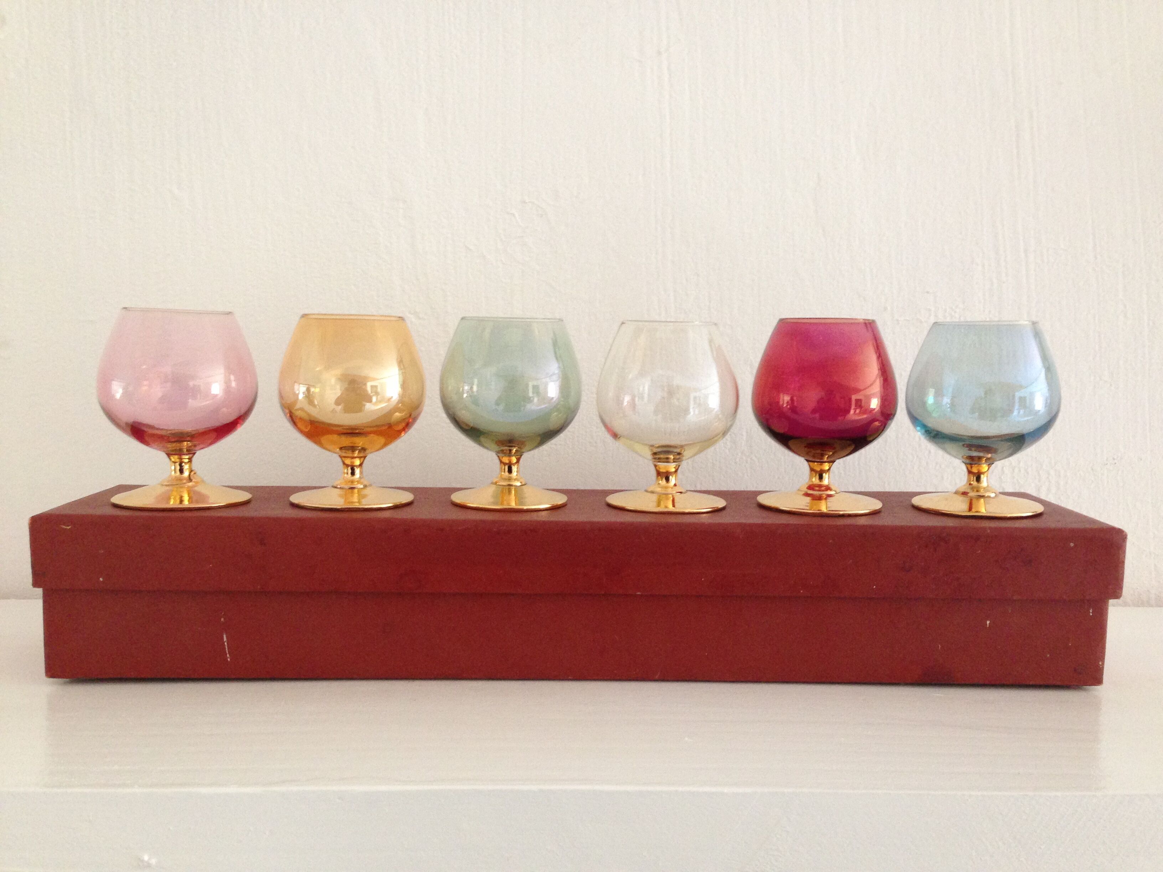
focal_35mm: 33
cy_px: 436
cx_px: 582
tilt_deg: -3.6
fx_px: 1109
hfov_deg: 55.4
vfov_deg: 42.9
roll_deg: -1.5
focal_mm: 4.12
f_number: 2.4
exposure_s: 1/20
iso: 200
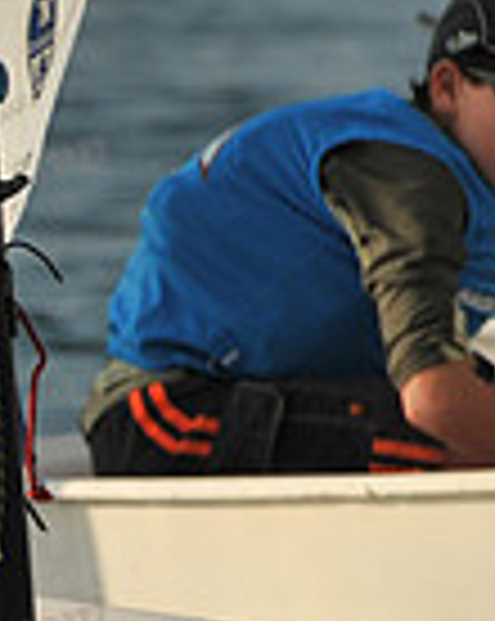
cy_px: 511
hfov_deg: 0.7
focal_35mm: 2369
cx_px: -756
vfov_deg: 0.8
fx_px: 43479
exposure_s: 1/800
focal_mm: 400
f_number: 9
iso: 200
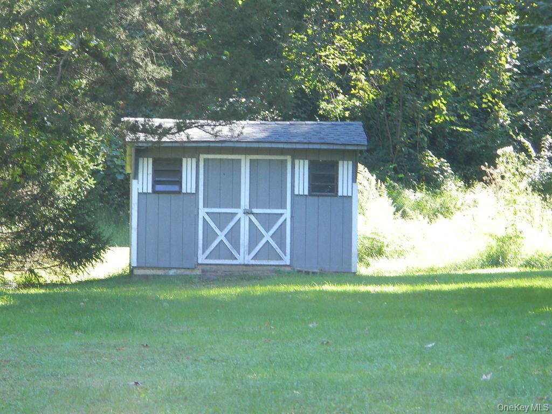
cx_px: 276
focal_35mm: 177
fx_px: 2823
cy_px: 207
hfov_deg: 11.2
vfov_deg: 8.4
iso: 110
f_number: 5.1
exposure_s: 1/40
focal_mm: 31.8
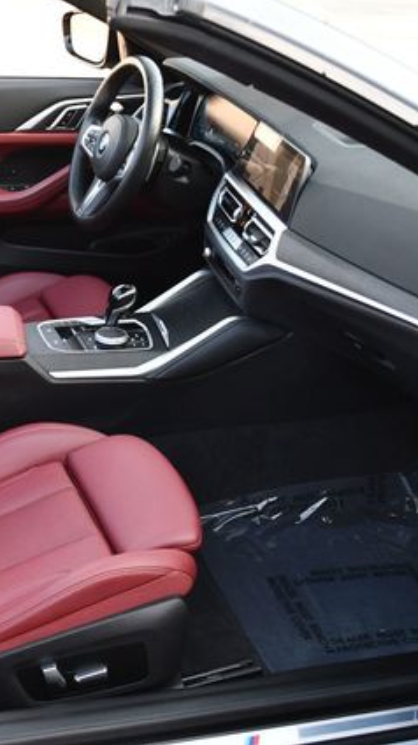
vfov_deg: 36.6
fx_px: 1125
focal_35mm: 57
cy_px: 371
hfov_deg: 20.3
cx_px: -16
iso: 500
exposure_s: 1/250
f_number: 3.5
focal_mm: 18
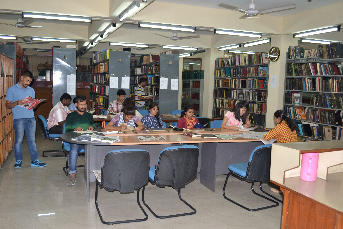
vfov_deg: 41.1
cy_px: 119
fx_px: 305
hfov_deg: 58.7
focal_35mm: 32
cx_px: 163
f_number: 4
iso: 400
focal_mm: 20
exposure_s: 1/60
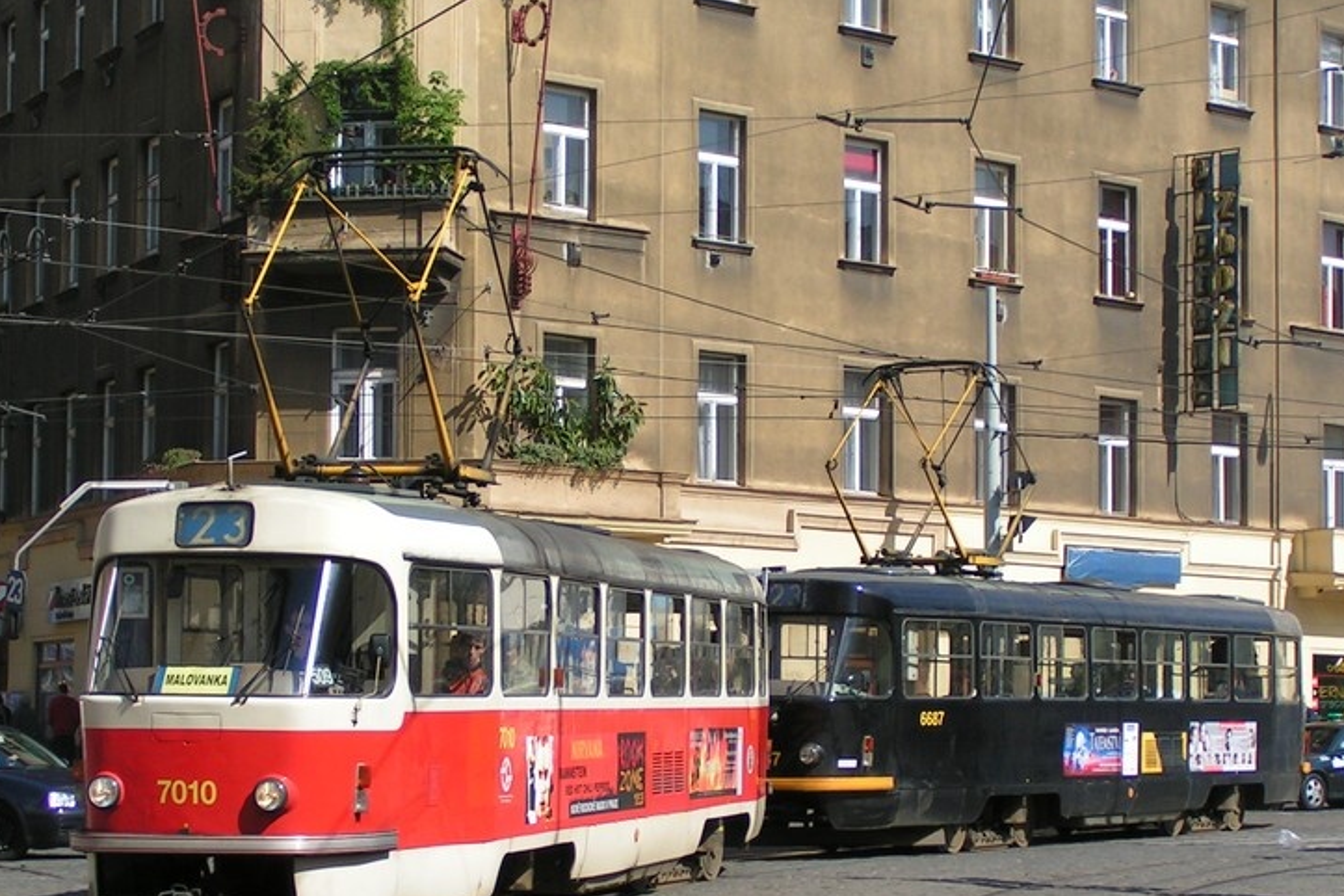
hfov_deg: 23.1
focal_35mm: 88
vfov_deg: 15.5
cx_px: 647
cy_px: 520
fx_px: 3285
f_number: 3.5
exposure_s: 1/1000
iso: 50
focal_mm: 10.5
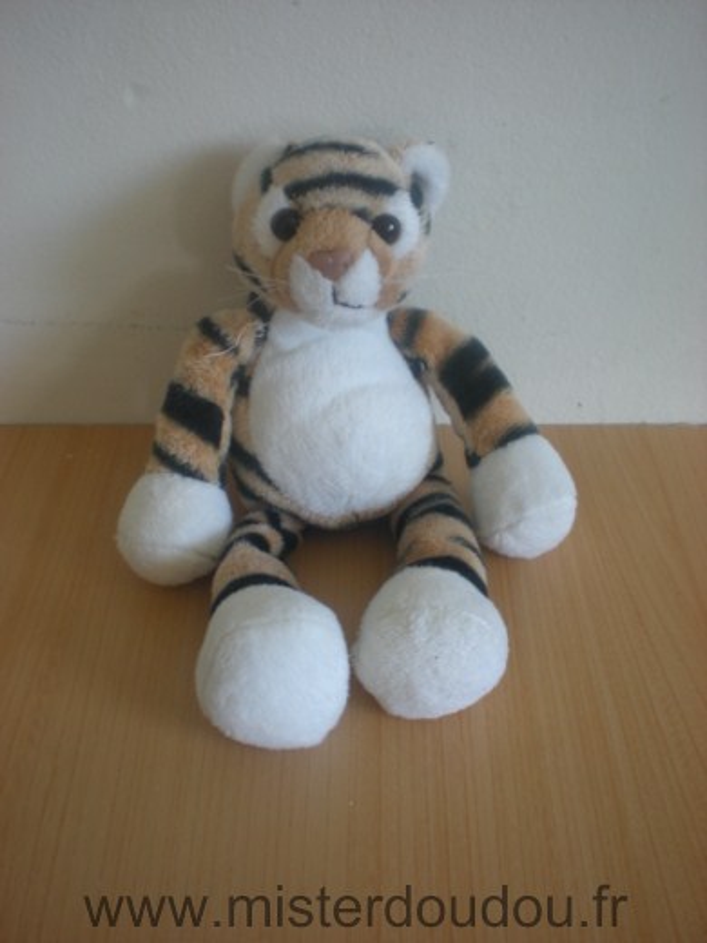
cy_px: 472
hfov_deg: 37.7
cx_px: 354
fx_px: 1035
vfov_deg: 49.0
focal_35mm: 38
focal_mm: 6.3
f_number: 3.1
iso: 64
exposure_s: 1/16.7
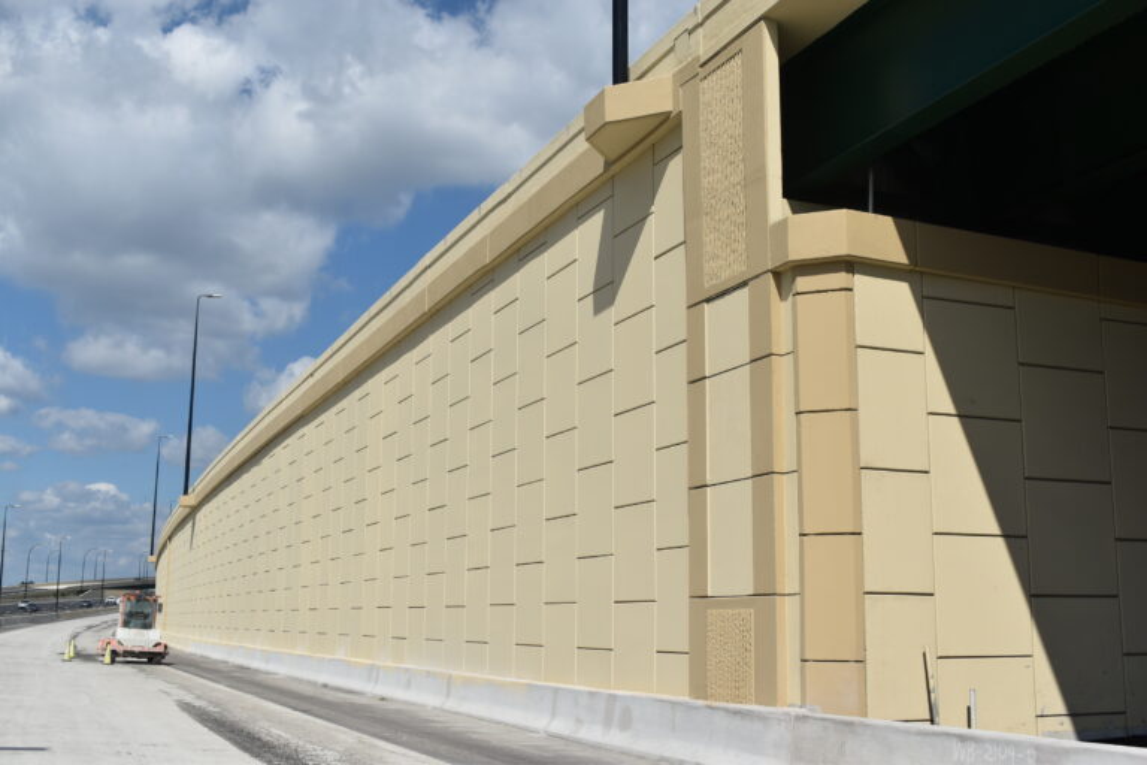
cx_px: 574
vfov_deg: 33.0
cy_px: 382
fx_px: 1290
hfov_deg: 47.9
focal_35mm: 40
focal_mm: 27
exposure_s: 1/640
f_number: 8
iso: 100
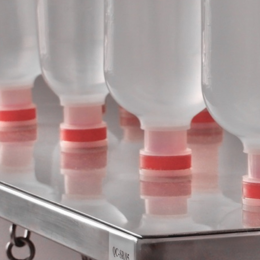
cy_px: 119
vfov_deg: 7.4
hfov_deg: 7.4
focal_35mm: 237
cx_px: 239
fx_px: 2014
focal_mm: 21.4
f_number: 5
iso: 280
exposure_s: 1/60
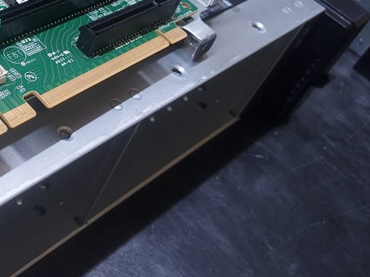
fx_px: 588
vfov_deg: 25.0
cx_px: 25
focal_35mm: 55
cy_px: -16
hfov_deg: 32.9
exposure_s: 1/33
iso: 320
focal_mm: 4.6
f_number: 1.8
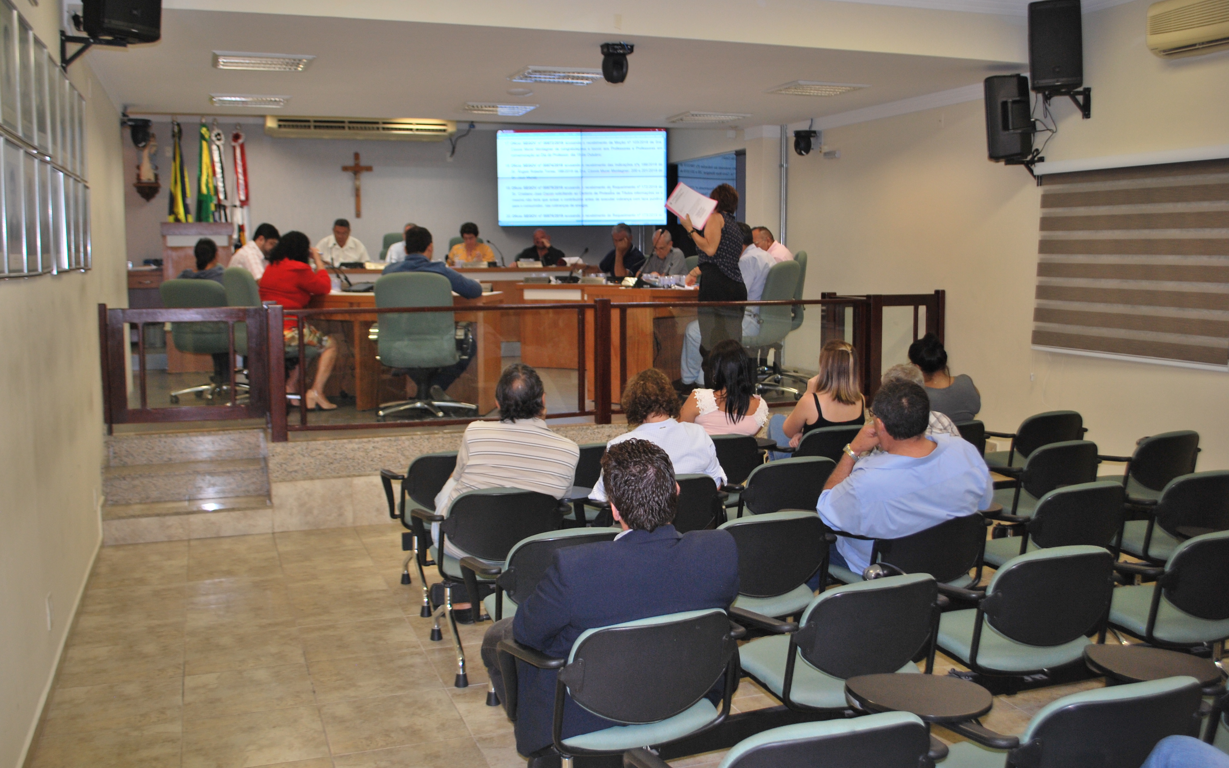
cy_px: 381
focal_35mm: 34
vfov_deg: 37.3
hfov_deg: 56.7
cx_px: 610
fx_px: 1139
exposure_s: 1/60
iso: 200
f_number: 4
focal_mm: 22
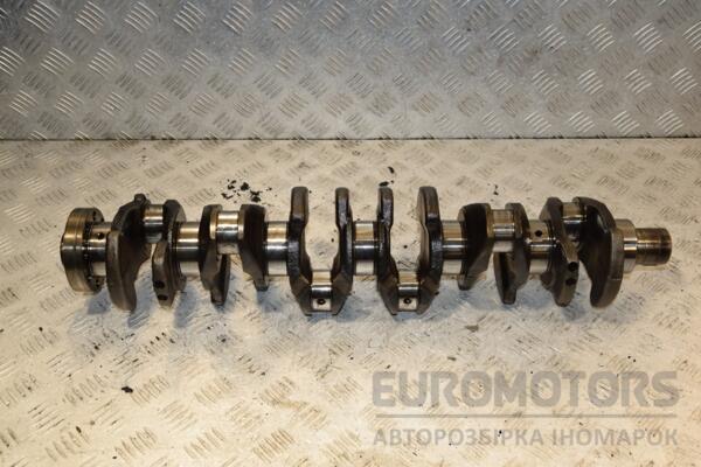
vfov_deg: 34.2
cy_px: 234
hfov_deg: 49.6
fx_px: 759
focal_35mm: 39
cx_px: 350
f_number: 8
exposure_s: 1/200
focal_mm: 26
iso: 800
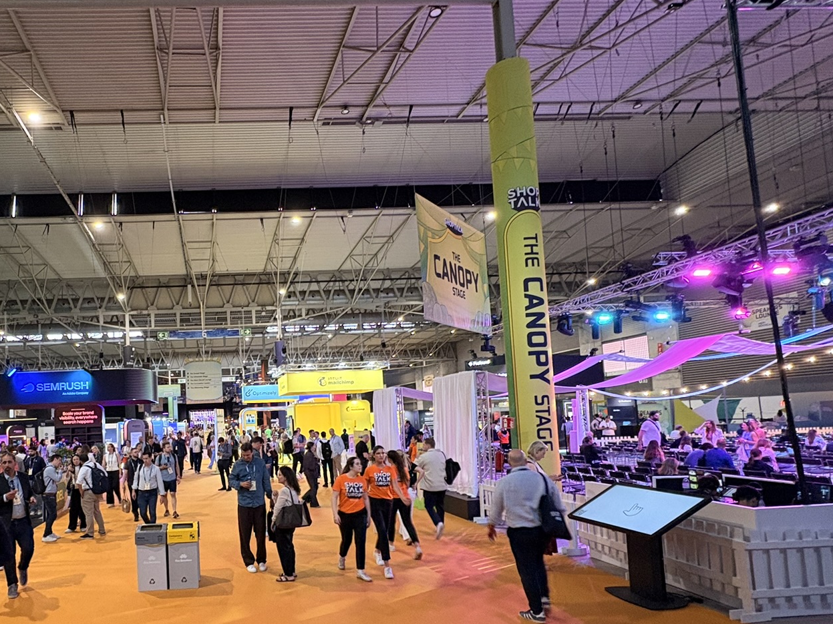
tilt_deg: +3.4
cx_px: 234
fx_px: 553
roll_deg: +3.5
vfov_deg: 58.1
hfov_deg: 70.2
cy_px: 393
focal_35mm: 23
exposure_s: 1/50
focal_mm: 2.22
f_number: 2.2
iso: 250
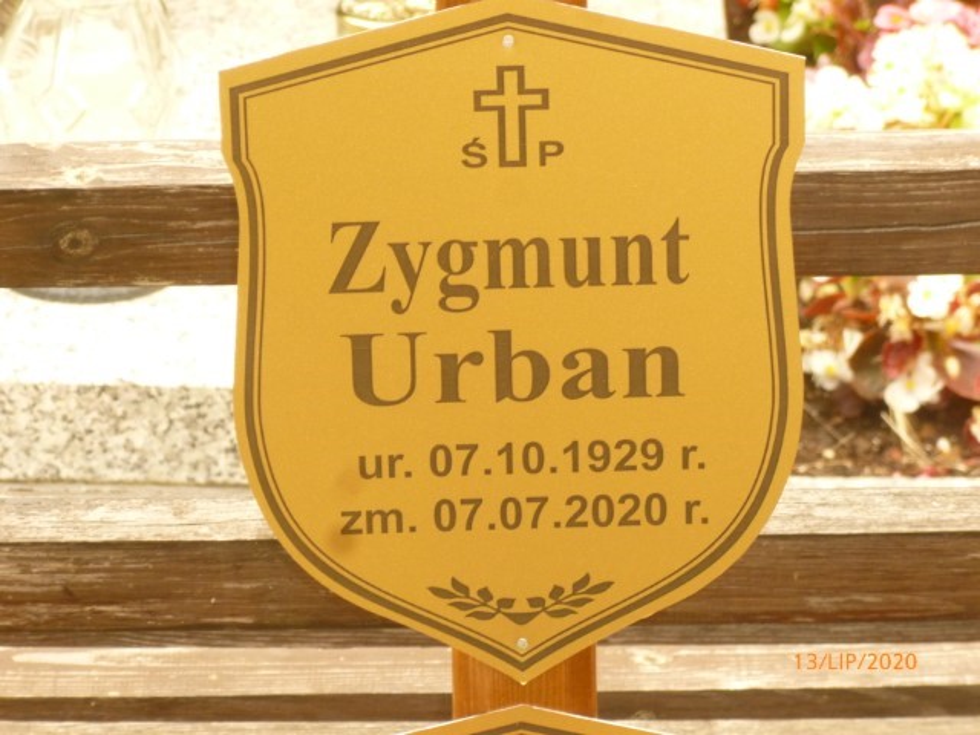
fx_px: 6427
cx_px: 490
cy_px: 368
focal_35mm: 227
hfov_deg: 8.7
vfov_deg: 6.5
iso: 200
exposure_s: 1/80
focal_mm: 40
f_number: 5.9
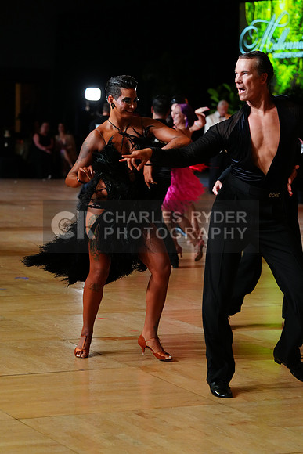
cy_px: 227
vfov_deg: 17.6
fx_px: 1464
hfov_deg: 11.8
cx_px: 152
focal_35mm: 116
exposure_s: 1/320
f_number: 4
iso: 3200
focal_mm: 116
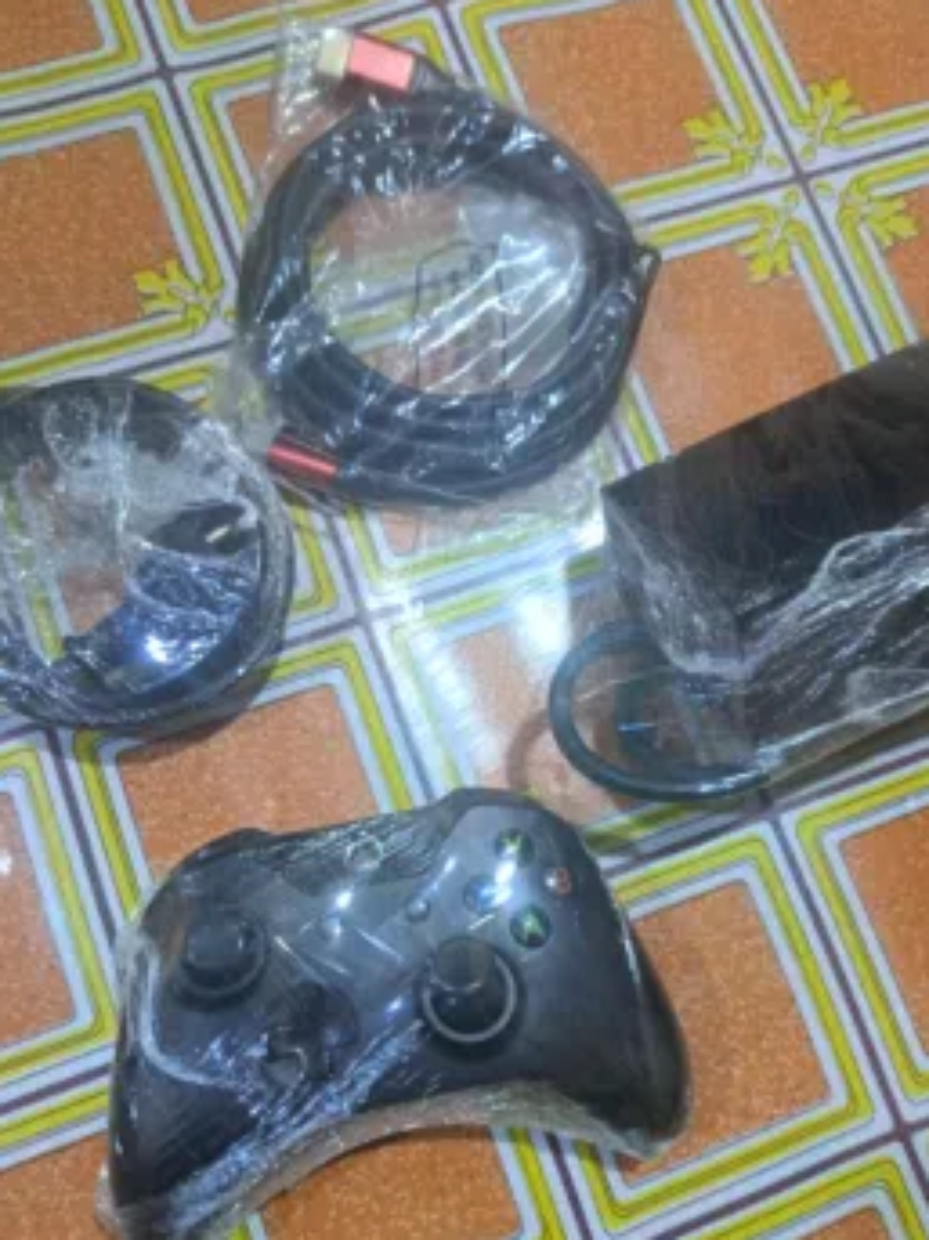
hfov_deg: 49.6
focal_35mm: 28
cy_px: 665
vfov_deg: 63.4
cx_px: 521
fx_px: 1003
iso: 1250
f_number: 1.79
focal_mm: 5.44
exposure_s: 1/50
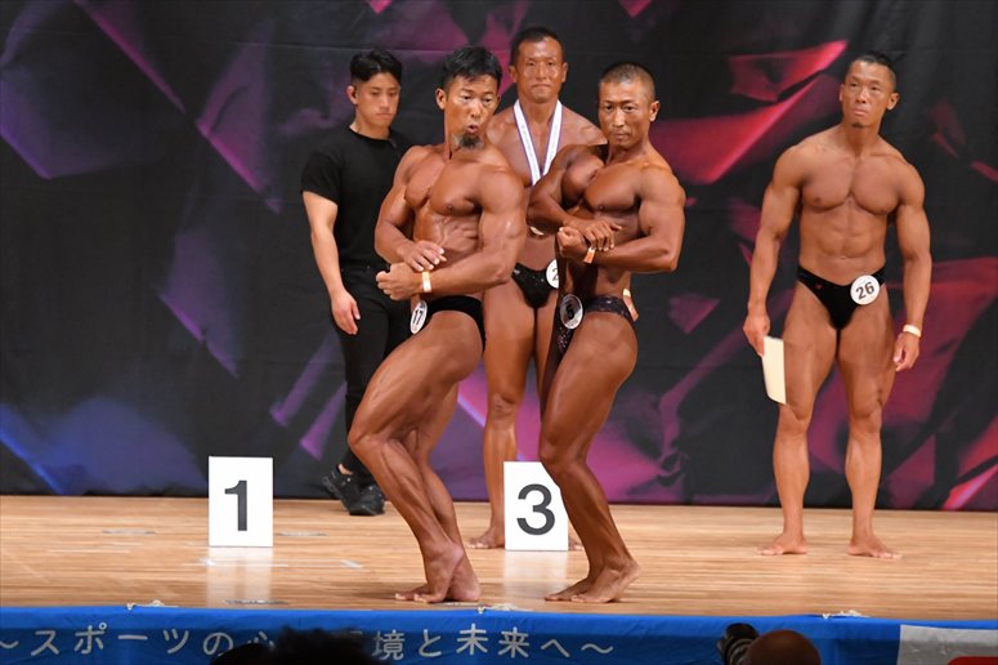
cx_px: 499
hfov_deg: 8.1
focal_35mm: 255
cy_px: 332
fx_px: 7066
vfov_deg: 5.4
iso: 6400
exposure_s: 1/400
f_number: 5.6
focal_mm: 170
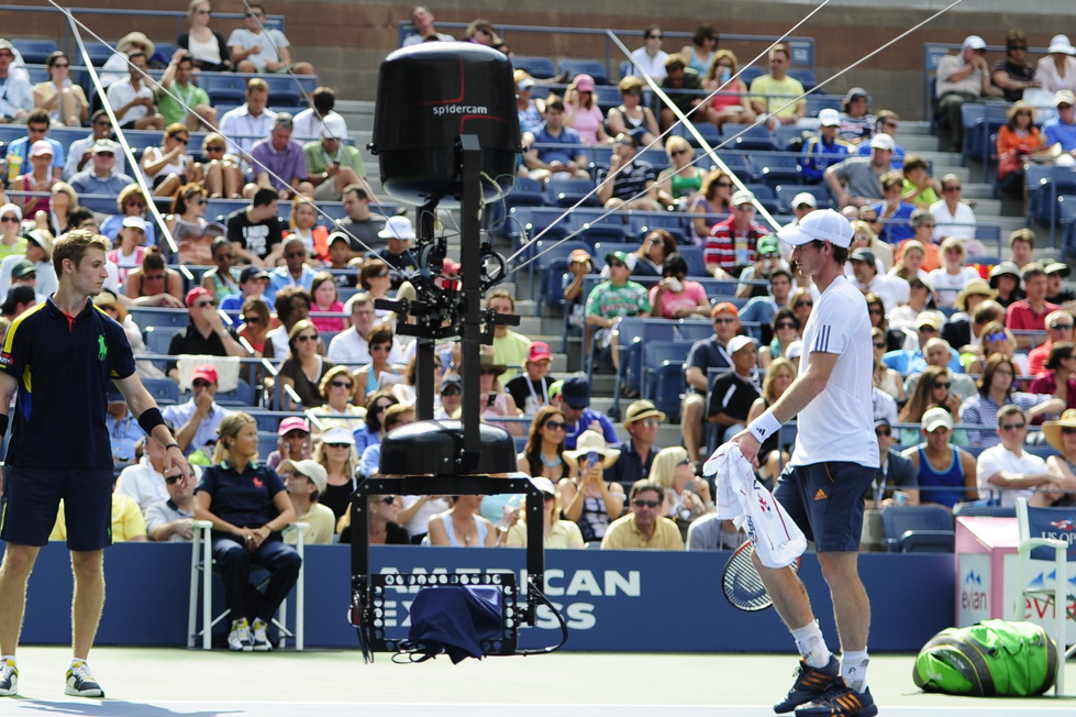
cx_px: 440
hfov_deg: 14.3
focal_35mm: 143
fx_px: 4272
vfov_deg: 9.6
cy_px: 313
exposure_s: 1/1250
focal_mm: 70
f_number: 2.8
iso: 200
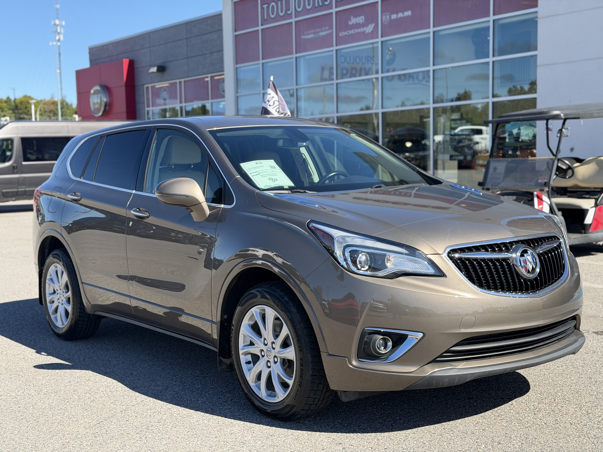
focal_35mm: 48
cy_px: 226
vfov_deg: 30.3
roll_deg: +1.1
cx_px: 302
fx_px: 836
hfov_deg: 39.7
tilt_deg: -4.0
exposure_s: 1/2494
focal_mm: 6.76
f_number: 1.78
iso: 100
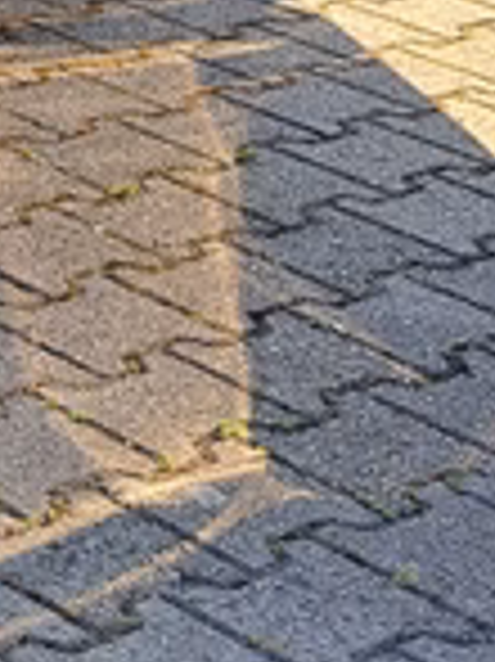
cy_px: -113
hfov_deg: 8.7
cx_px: -1120
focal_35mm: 131
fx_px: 2501
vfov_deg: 14.6
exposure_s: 1/157
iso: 50
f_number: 1.8
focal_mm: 5.23
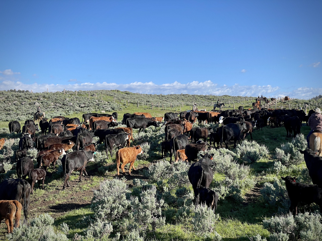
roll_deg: +0.7
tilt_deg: +3.7
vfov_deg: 28.0
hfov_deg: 36.8
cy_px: 120
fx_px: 484
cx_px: 161
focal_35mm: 52
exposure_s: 1/1065
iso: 25
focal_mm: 6
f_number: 2
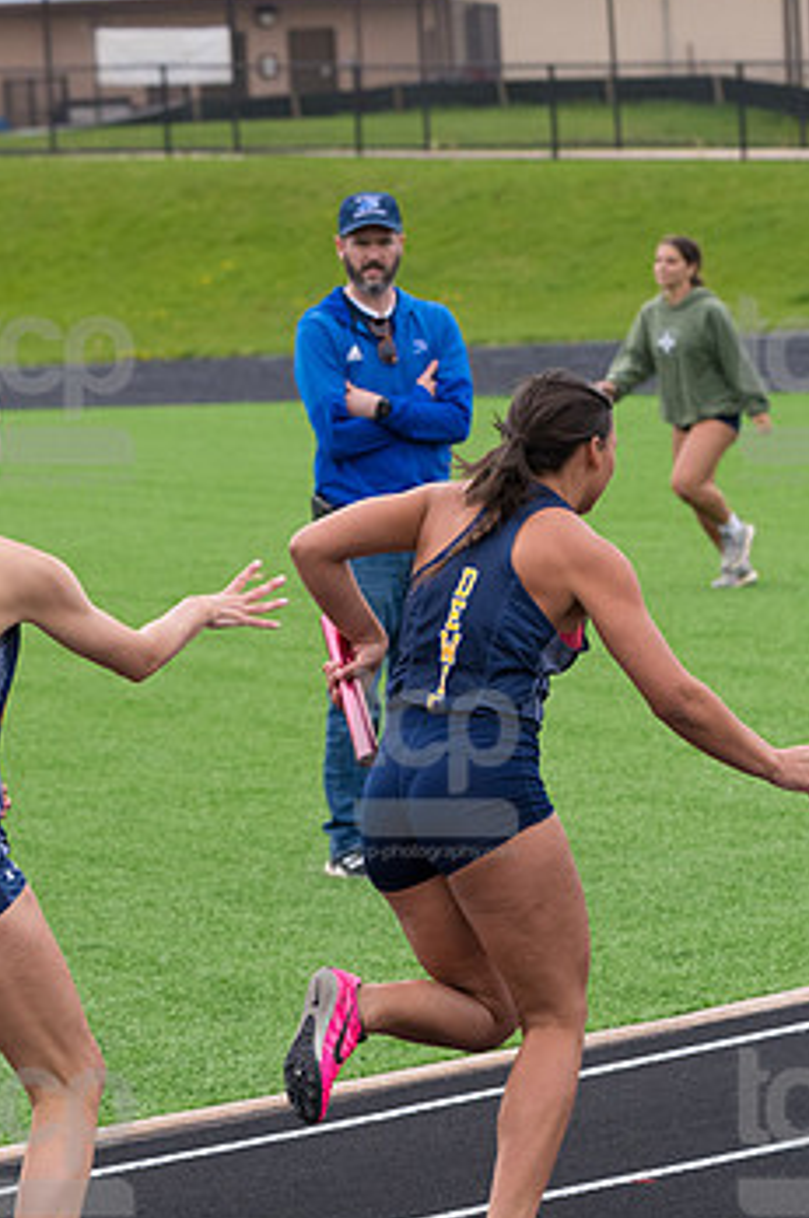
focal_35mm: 194
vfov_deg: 10.6
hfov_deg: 7.1
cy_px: 763
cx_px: 436
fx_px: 6559
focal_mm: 100
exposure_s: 1/2000
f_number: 5
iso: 1250
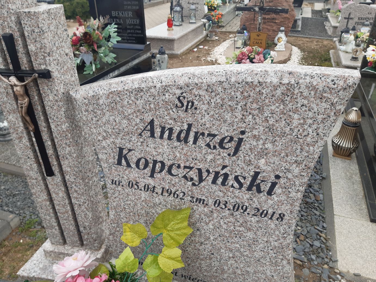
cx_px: 188
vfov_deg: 53.1
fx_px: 282
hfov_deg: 67.3
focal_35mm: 26
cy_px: 141
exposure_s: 1/338
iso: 40
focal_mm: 3.92
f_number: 1.7
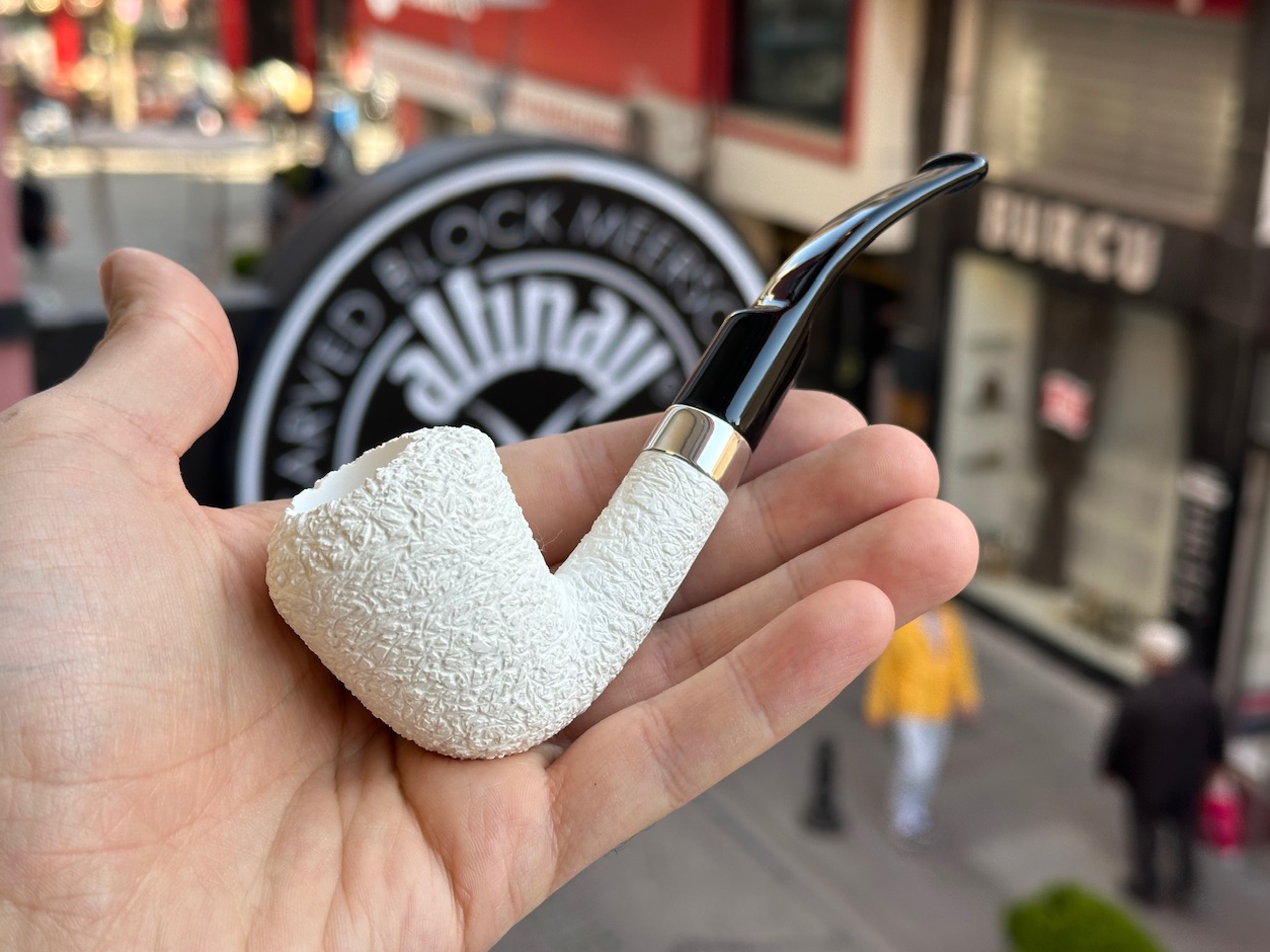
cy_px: 482
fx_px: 1797
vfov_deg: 29.7
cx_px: 625
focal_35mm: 49
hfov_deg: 38.9
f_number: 1.78
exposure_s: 1/417
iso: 64
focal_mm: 6.86
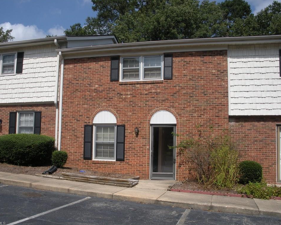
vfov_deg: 39.2
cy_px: 112
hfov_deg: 47.9
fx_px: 316
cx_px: 136
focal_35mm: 38
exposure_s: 1/434
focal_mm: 6.3
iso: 64
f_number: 5.6
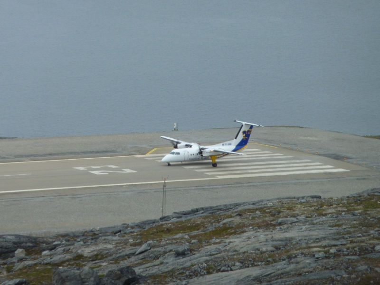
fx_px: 3052
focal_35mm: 278
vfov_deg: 5.3
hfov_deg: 7.1
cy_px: 142
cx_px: 190
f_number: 4.8
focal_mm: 45.7
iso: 80
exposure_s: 1/250
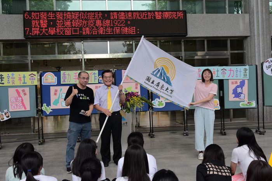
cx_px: 136
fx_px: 264
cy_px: 90
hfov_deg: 54.4
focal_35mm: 35
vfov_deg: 37.9
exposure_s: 1/320
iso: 800
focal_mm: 35
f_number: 9
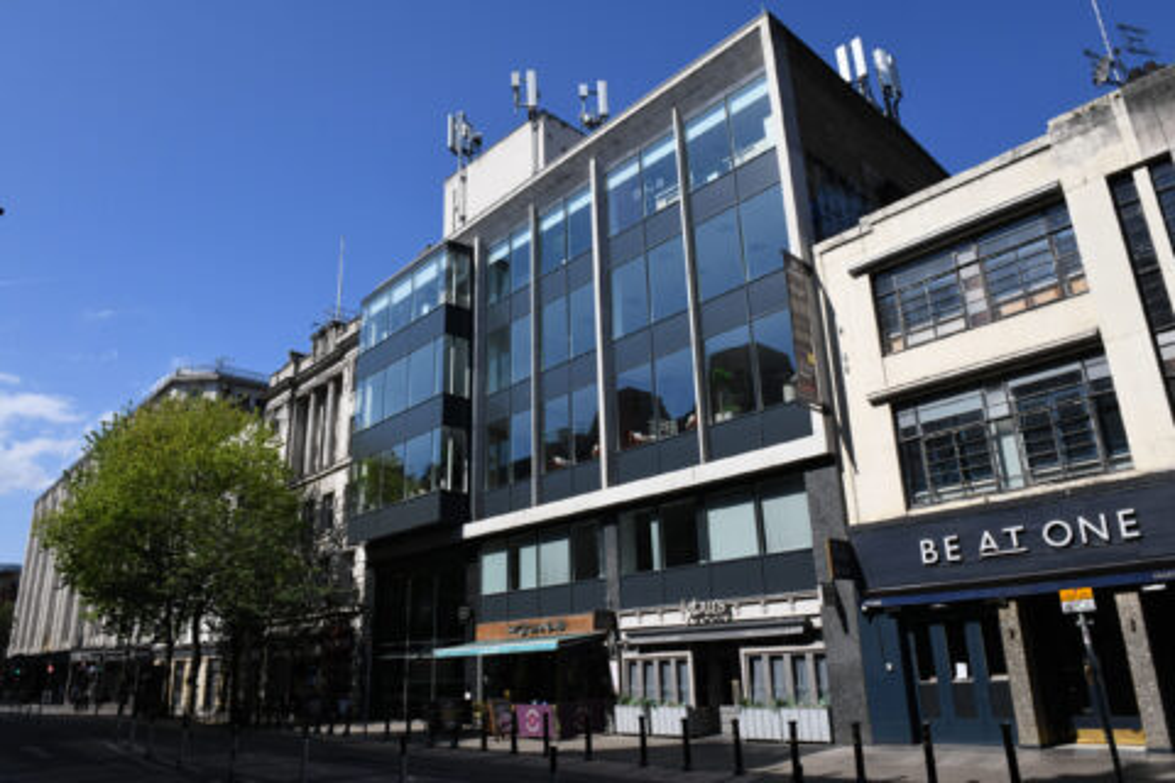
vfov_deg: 53.1
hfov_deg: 73.7
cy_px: 392
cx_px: 588
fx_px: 783
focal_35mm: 24
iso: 1600
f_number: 18
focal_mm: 24
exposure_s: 1/1250
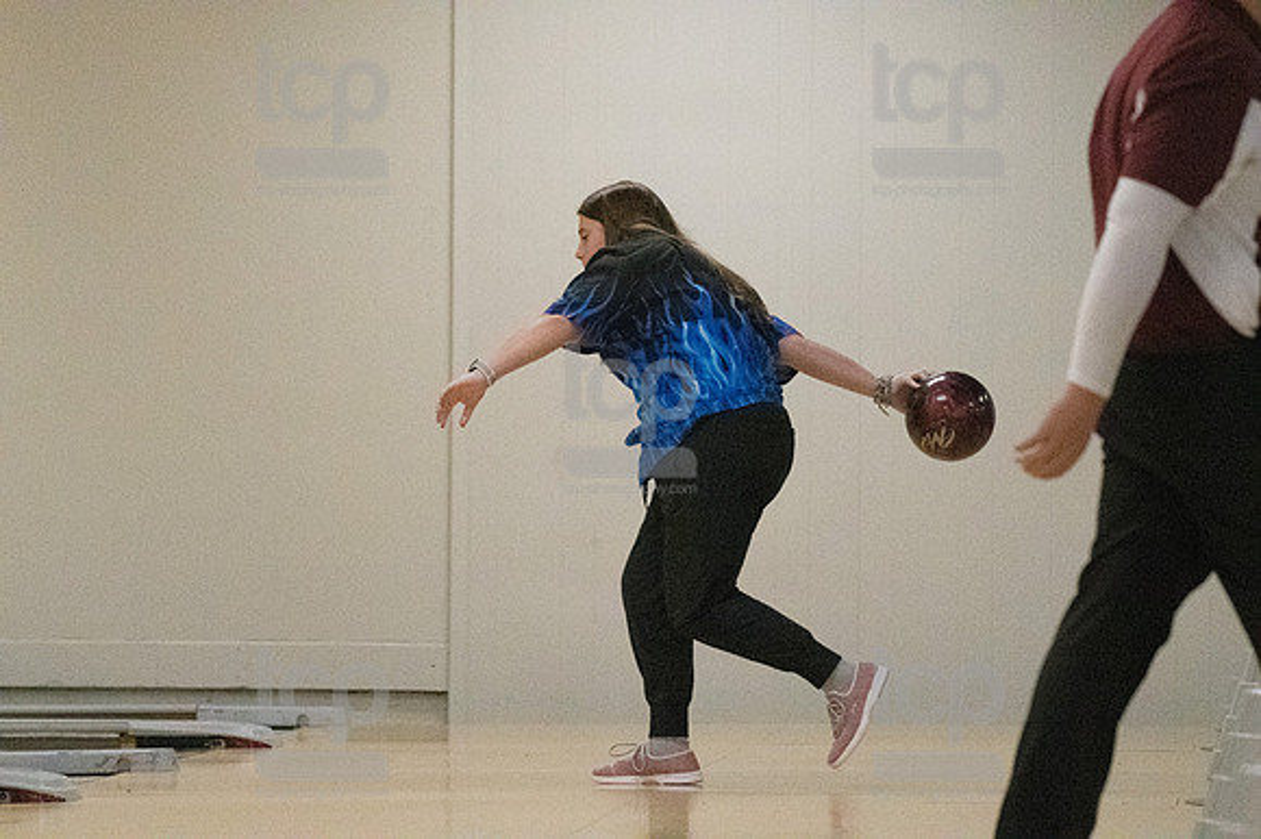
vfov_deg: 6.8
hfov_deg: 10.2
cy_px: 420
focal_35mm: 202
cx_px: 630
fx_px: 7071
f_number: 4
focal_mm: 135
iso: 10000
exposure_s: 1/1250
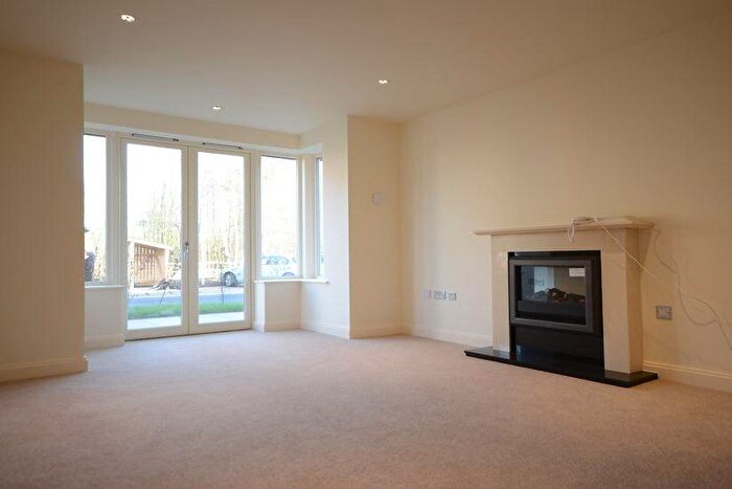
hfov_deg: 81.2
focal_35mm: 21
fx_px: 427
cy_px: 244
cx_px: 366
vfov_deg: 59.5
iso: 560
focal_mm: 14
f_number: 4.8
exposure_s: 1/100
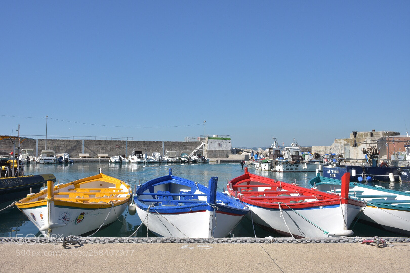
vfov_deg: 40.0
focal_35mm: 33
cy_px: 136
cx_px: 205
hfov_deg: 57.2
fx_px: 376
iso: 100
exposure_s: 1/100
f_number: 16
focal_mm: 22
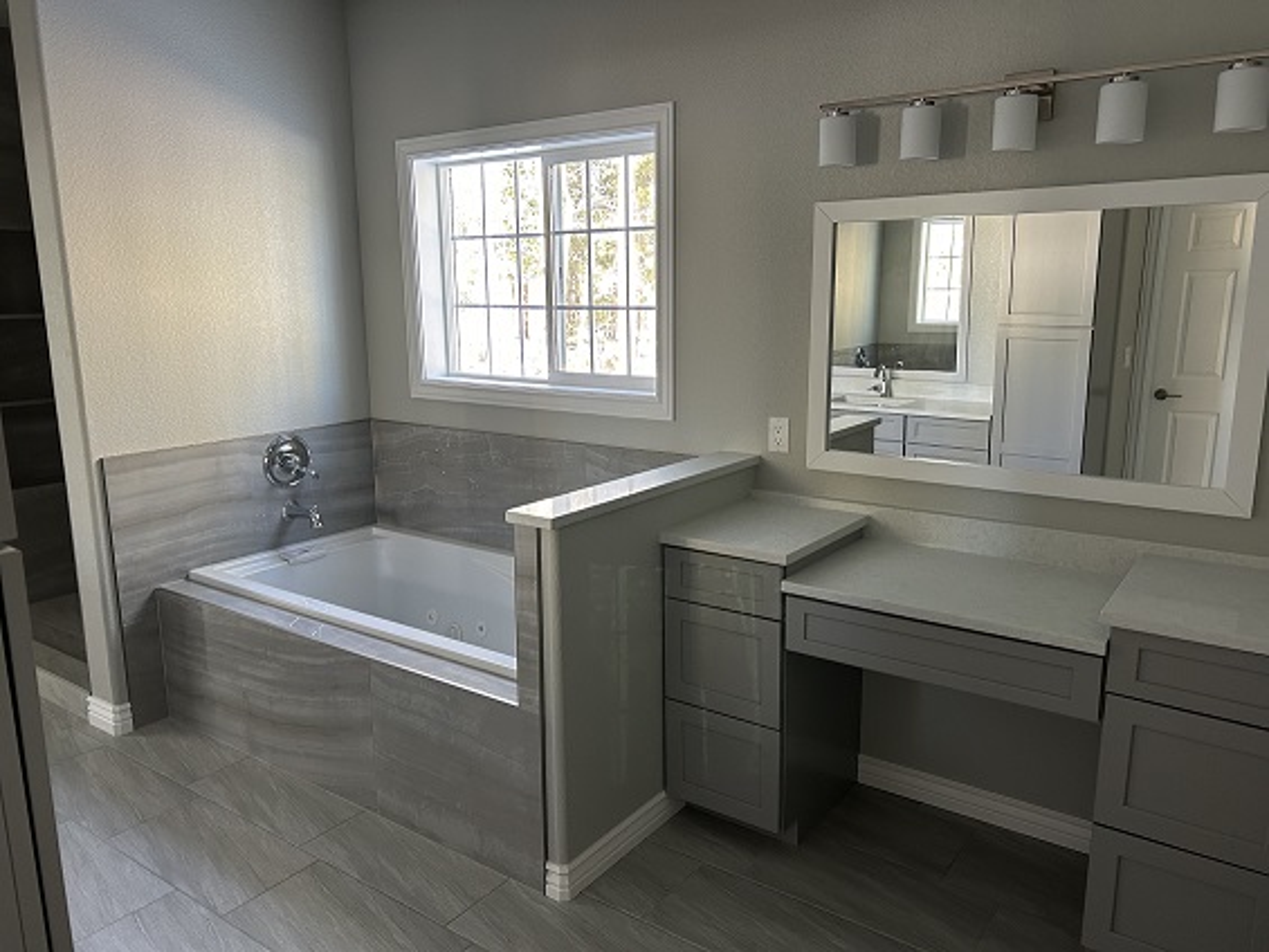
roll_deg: +0.6
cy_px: 476
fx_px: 953
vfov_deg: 53.1
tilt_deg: -10.2
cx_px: 634
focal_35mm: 26
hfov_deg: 67.3
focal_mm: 5.7
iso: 100
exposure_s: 1/60
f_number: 1.5
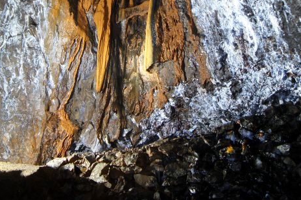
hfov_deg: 28.6
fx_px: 585
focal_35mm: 70
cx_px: 95
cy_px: 23
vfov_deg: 19.1
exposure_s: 16
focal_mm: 6.6
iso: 80
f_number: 3.5
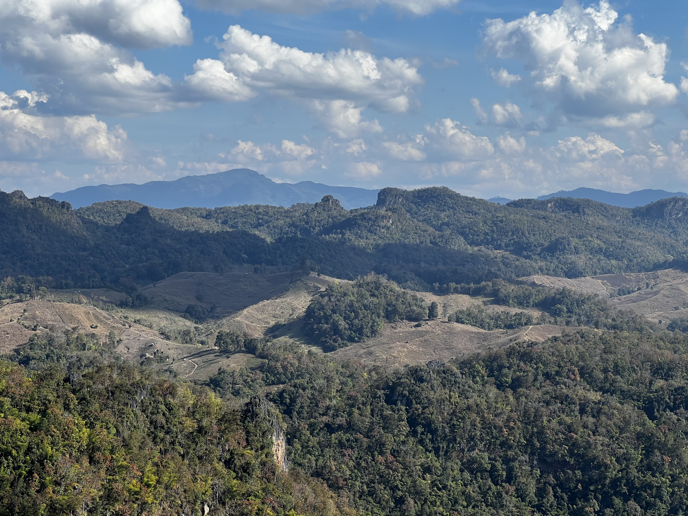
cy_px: 258
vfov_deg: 19.1
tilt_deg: -0.5
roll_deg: -0.2
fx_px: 1530
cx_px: 344
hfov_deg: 25.3
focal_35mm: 77
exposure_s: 1/774
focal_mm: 9
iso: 32
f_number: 2.8
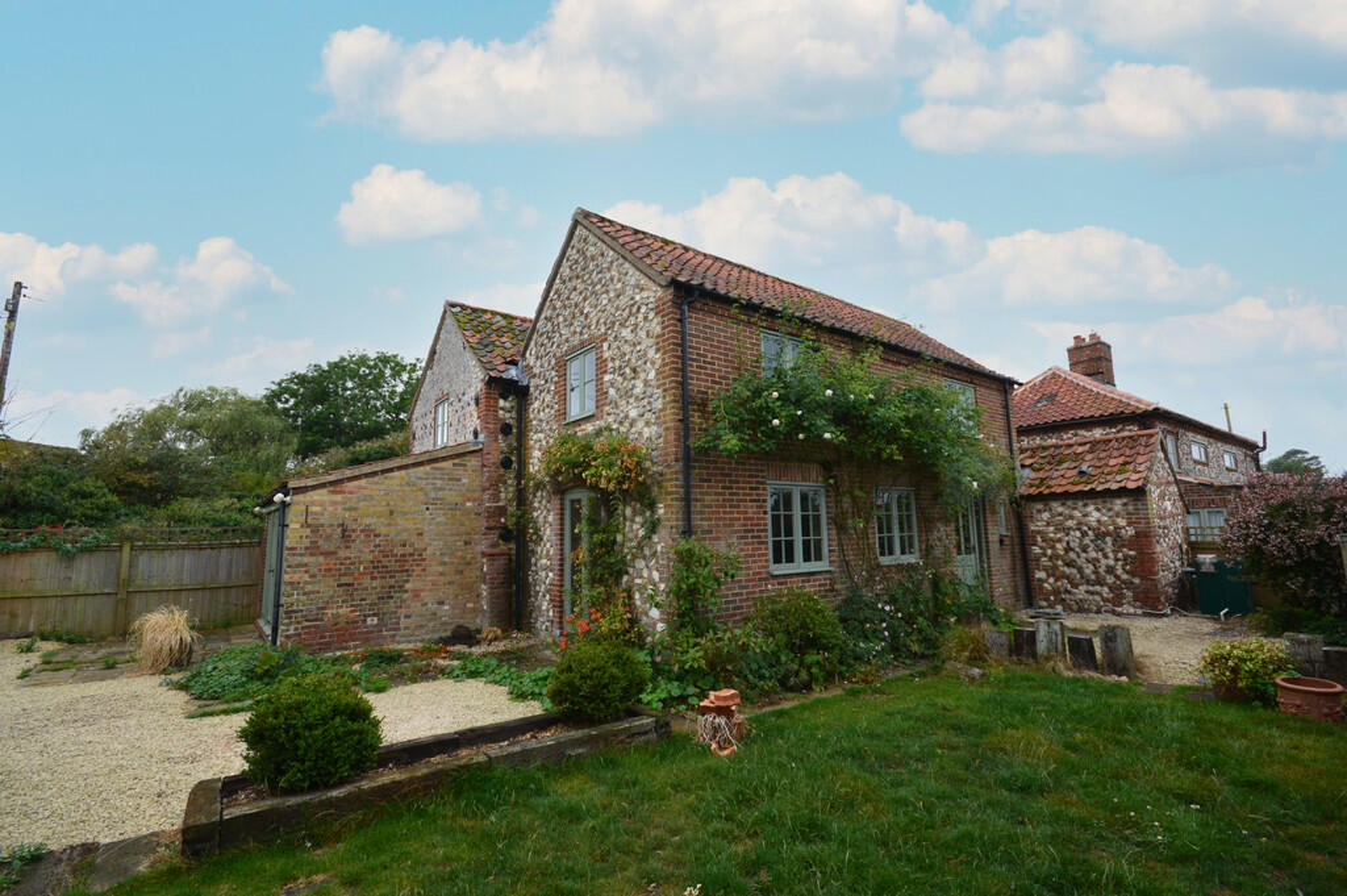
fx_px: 561
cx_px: 674
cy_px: 448
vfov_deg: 77.2
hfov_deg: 100.4
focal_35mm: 15
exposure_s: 1/80
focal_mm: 10
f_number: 8
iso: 400
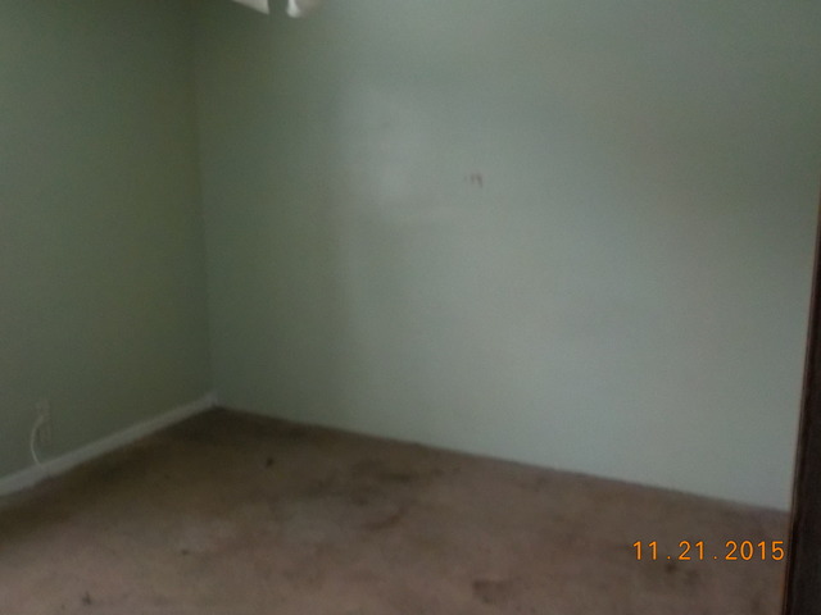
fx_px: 712
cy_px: 308
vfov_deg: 46.8
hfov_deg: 60.0
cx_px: 410
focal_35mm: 30
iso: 500
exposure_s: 1/15
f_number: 3.3
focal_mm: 4.1
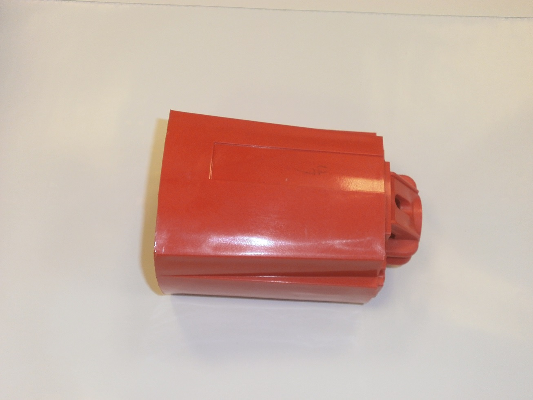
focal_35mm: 46
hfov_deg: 41.2
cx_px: 266
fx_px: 708
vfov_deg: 31.5
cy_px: 200
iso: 125
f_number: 3.8
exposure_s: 1/40
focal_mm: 8.1
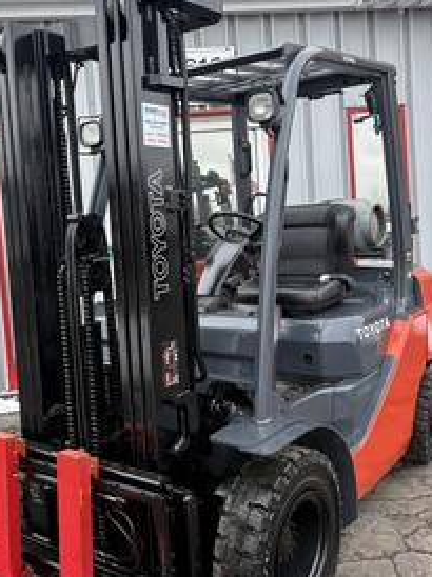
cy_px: 280
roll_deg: +4.2
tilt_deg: -2.9
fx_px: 633
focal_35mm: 38
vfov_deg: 49.0
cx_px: 188
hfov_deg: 37.6
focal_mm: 5.96
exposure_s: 1/907
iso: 50
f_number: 1.6
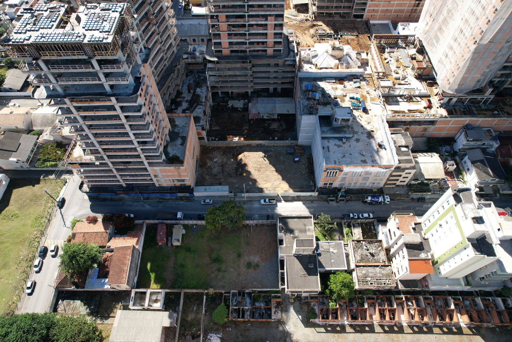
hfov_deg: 78.6
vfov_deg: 57.2
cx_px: 256
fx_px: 313
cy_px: 171
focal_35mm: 22
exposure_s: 1/725
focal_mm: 8.38
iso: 100
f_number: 2.8
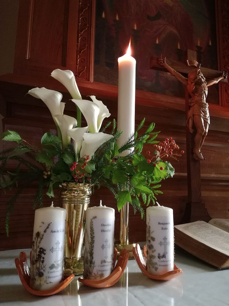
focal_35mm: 27
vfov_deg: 65.3
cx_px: 114
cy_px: 153
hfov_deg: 51.4
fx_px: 238
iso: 400
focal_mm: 3.79
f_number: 2
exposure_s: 1/25
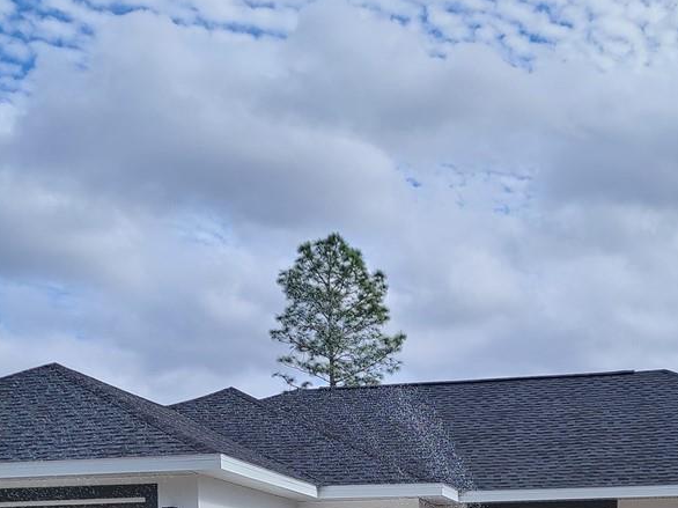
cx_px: 399
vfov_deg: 19.2
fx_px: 1390
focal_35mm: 71
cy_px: 654
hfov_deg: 27.4
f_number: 1.8
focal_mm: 5.4
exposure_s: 1/1814
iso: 40
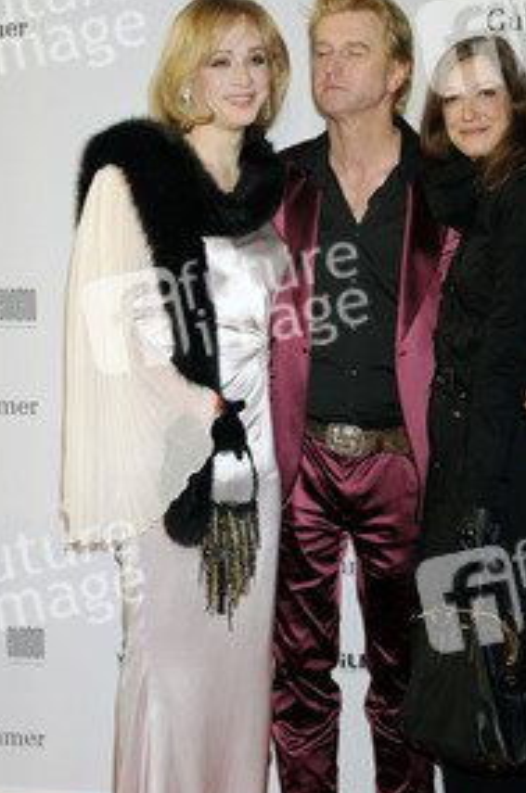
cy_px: 448
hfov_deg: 18.6
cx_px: 306
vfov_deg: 27.7
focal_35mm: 73
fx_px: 1606
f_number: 5.6
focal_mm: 52
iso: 1250
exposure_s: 1/125
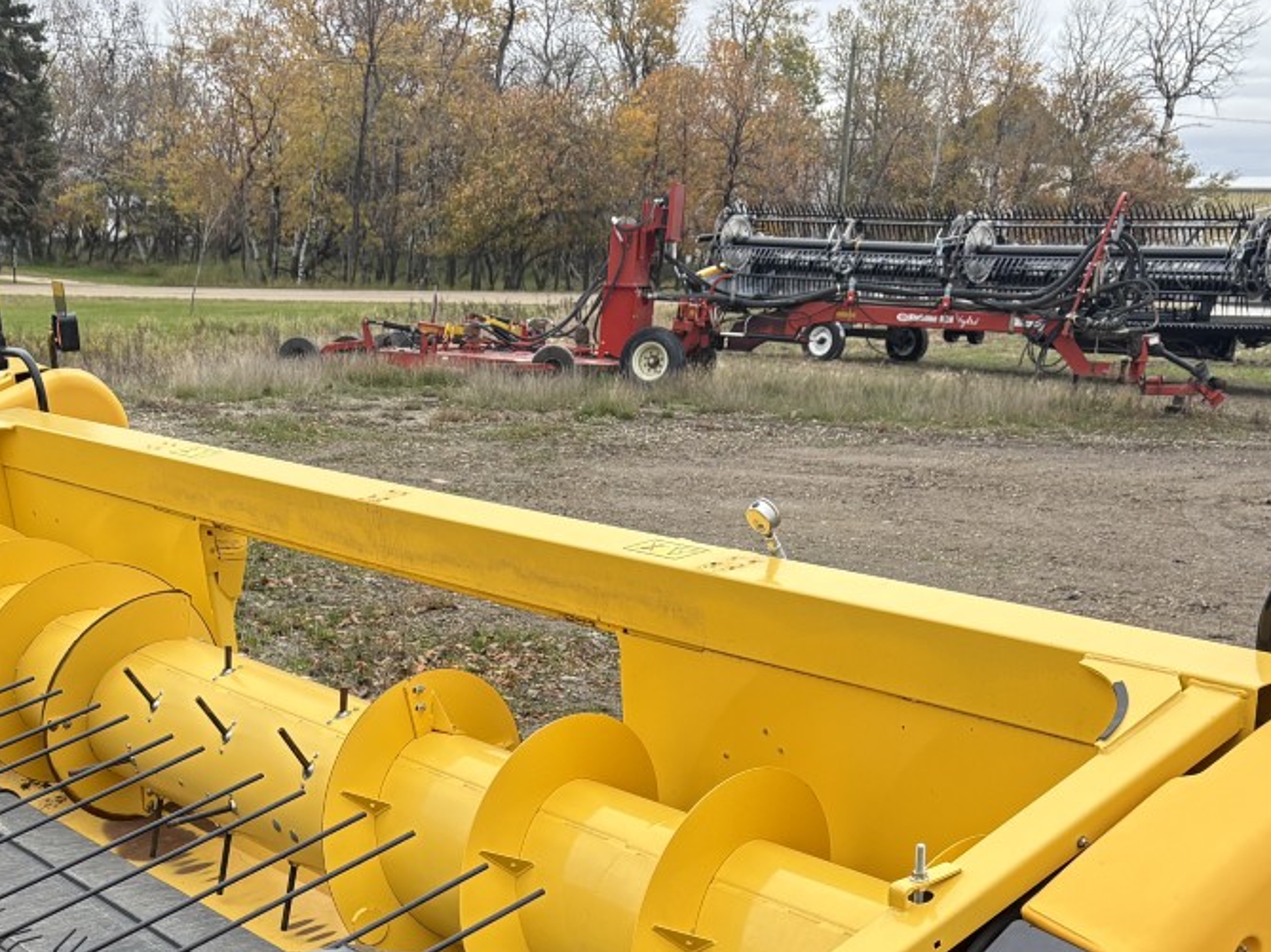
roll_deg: -0.3
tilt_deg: -20.0
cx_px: 380
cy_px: 977
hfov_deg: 33.9
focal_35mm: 56
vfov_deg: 24.7
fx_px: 2055
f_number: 1.6
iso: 40
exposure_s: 1/122
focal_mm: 5.96
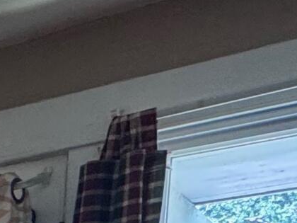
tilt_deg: -6.8
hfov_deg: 11.4
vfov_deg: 12.2
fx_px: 858
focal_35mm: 100
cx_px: -590
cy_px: 508
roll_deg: +0.4
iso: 200
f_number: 2.2
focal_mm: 2.22
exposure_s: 1/60
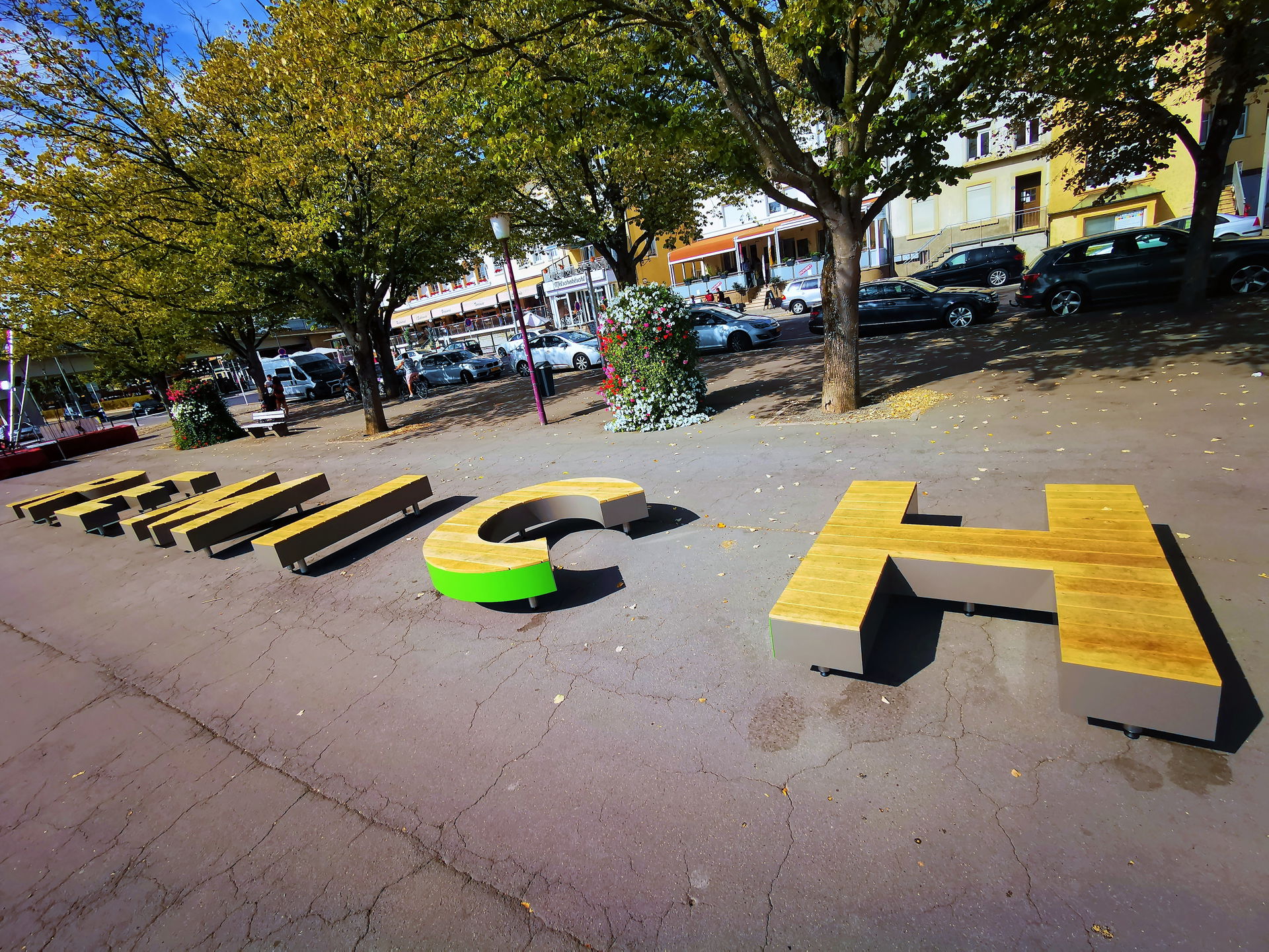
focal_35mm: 16
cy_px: 476
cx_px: 634
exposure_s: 1/1127
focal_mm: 2.35
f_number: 2.2
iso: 50
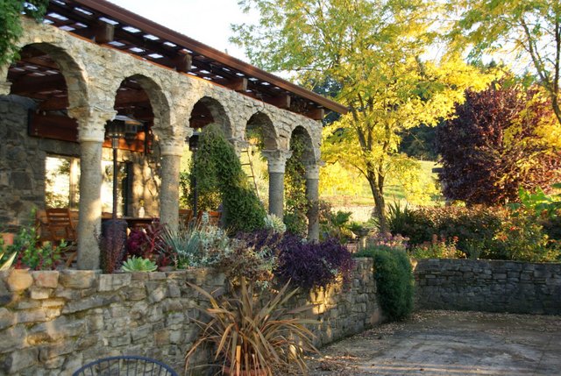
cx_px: 280
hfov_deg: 49.5
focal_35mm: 39
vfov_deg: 34.3
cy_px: 188
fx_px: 609
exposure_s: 1/50
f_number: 5
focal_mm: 26
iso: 100
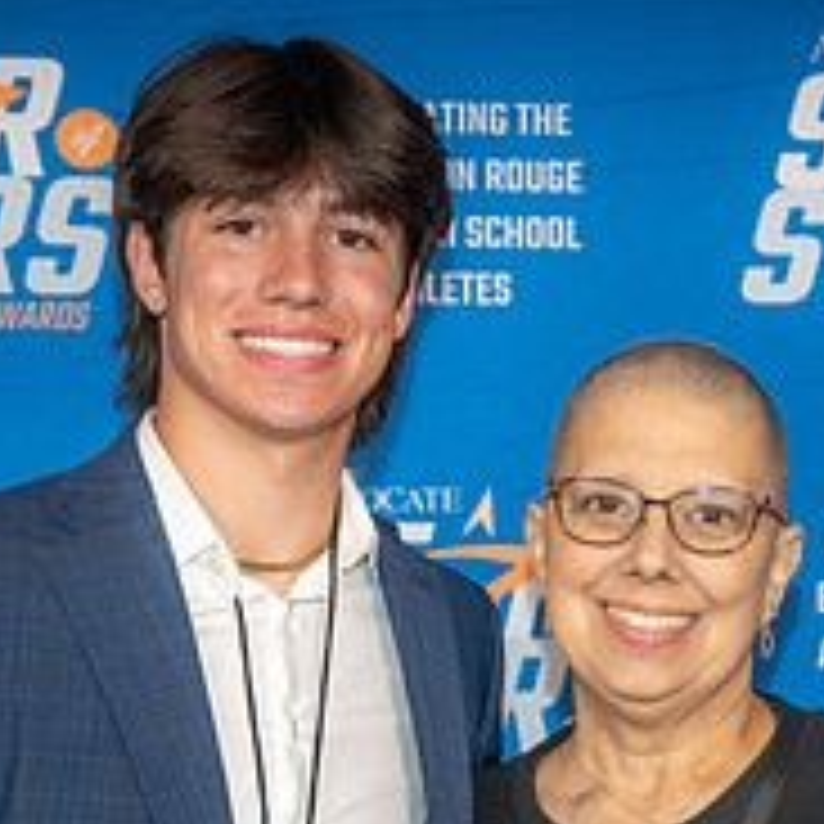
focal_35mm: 105
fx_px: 2828
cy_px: 835
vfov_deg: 16.2
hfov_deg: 16.6
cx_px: 509
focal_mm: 39
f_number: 3.2
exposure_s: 1/160
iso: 320
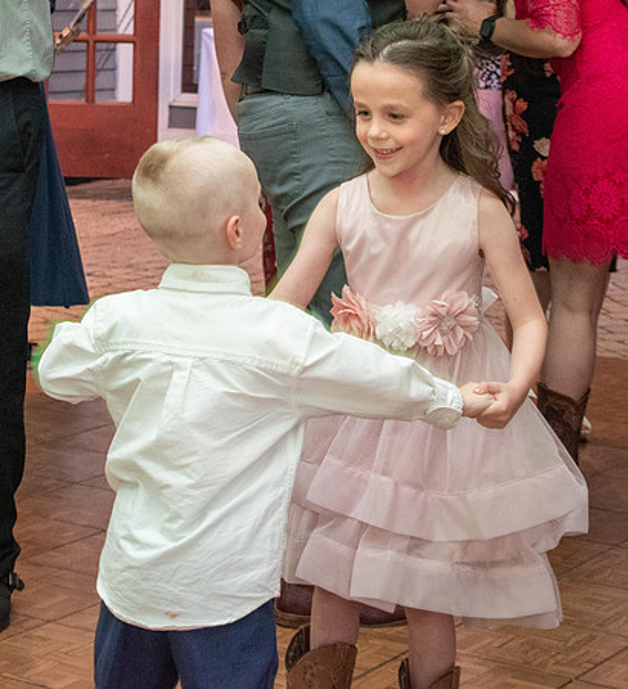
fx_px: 2392
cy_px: 290
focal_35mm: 111
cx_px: 162
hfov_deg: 14.9
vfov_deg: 16.4
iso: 4000
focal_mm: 48
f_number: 5.3
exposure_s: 1/60
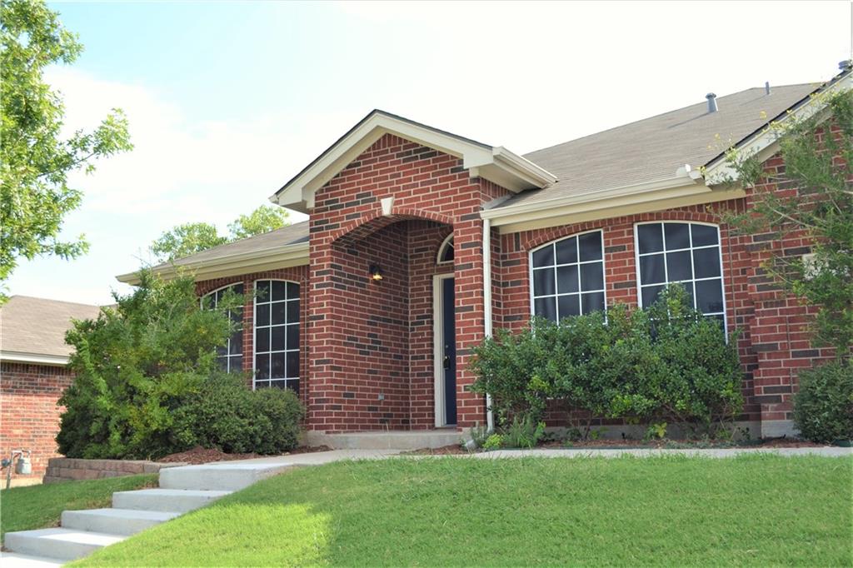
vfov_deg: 39.9
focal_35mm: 33
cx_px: 426
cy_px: 284
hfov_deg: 57.2
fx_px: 782
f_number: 7.1
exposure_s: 1/200
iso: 100
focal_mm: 22
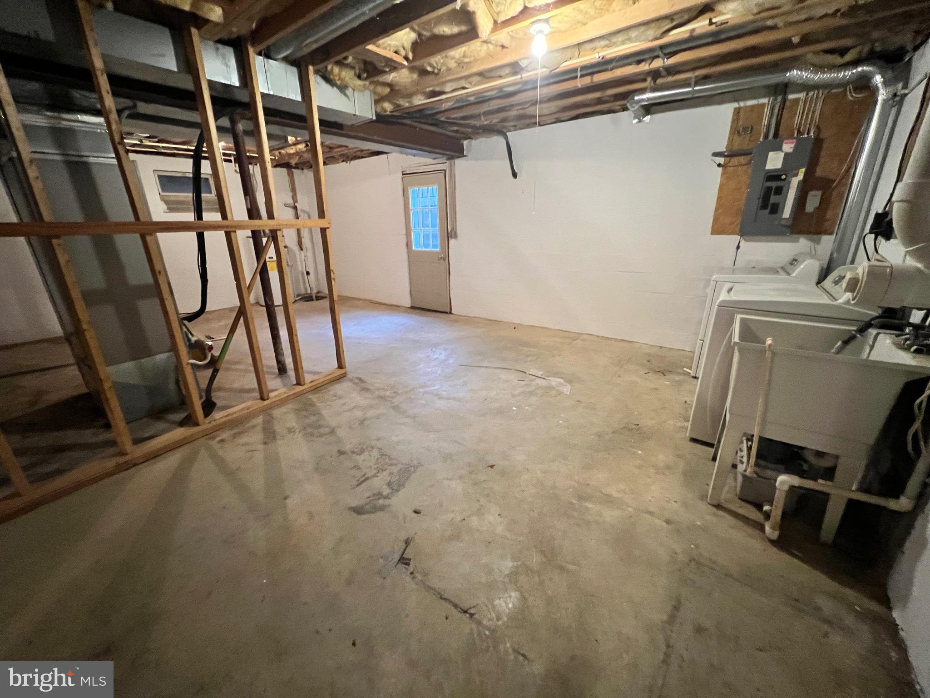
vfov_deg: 89.9
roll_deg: +1.4
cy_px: 349
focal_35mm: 13
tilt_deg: -18.7
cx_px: 465
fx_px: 349
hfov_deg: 106.2
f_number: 1.8
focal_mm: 1.57
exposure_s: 1/40
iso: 800
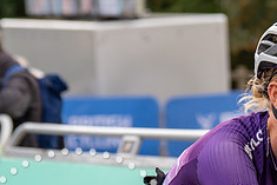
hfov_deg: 6.7
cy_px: 26
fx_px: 2348
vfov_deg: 4.5
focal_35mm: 305
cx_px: 304
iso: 250
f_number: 3.5
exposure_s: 1/1000
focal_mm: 70
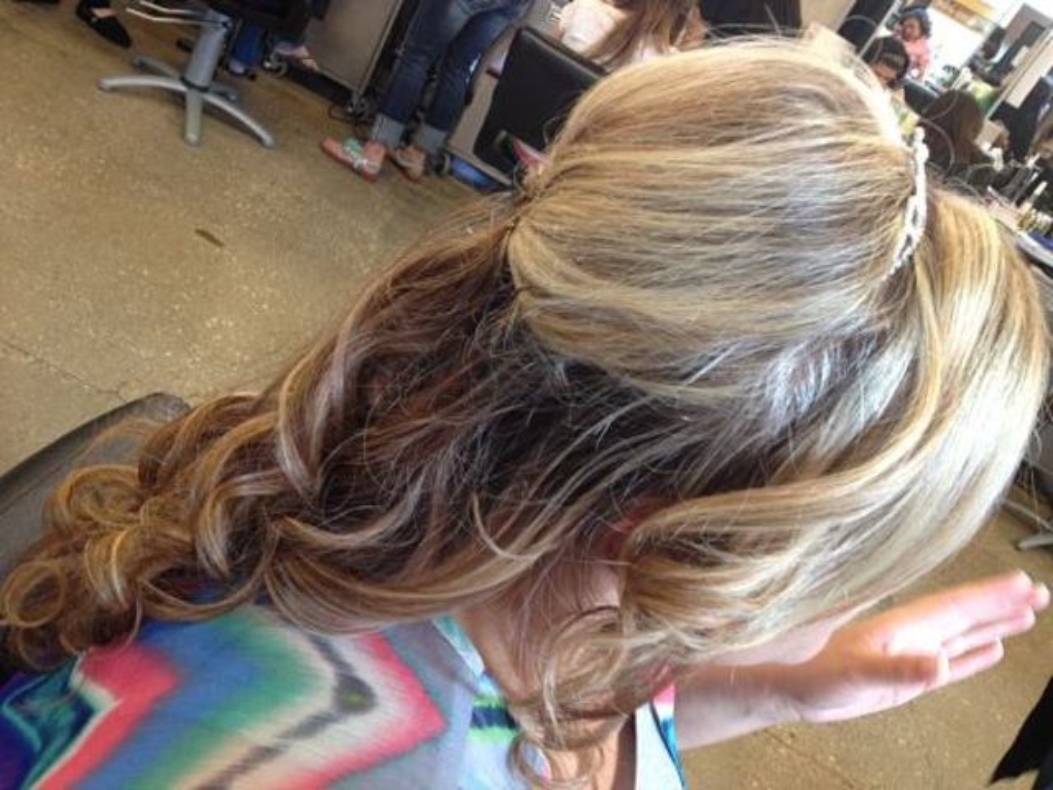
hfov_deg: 52.6
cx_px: 526
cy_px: 395
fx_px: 1065
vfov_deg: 40.7
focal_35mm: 35
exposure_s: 1/20
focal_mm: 4.28
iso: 64
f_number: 2.4
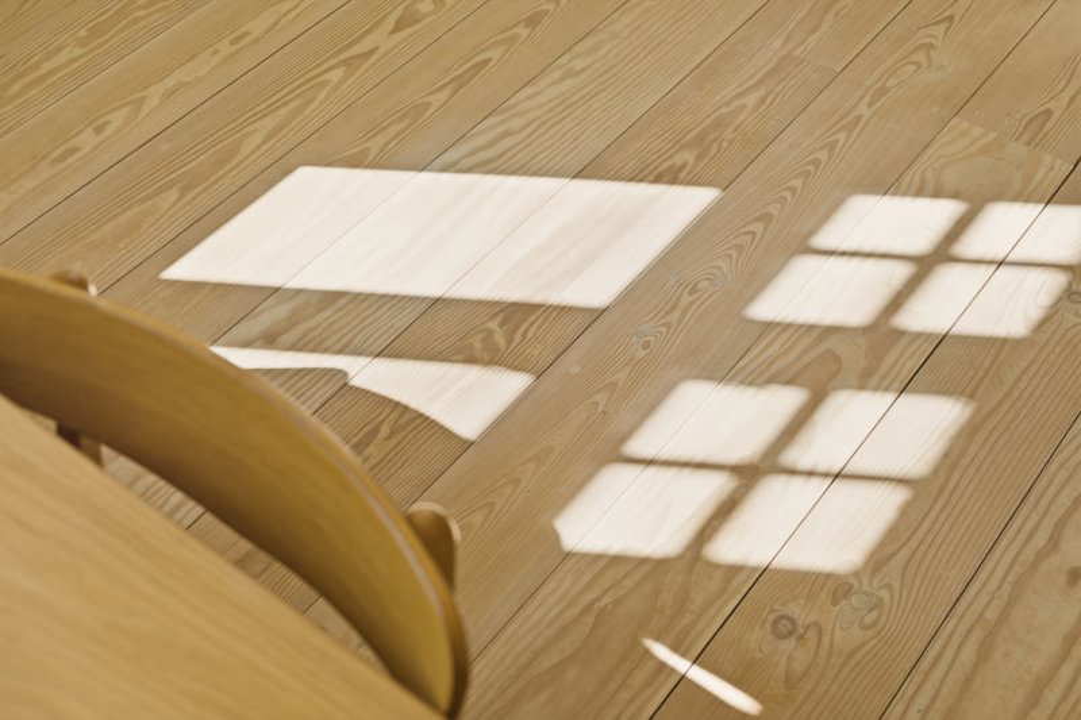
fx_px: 1291
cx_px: 540
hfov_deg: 45.4
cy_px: 360
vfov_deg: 31.2
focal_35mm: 43
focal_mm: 28.9
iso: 200
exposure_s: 1/250
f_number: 3.2
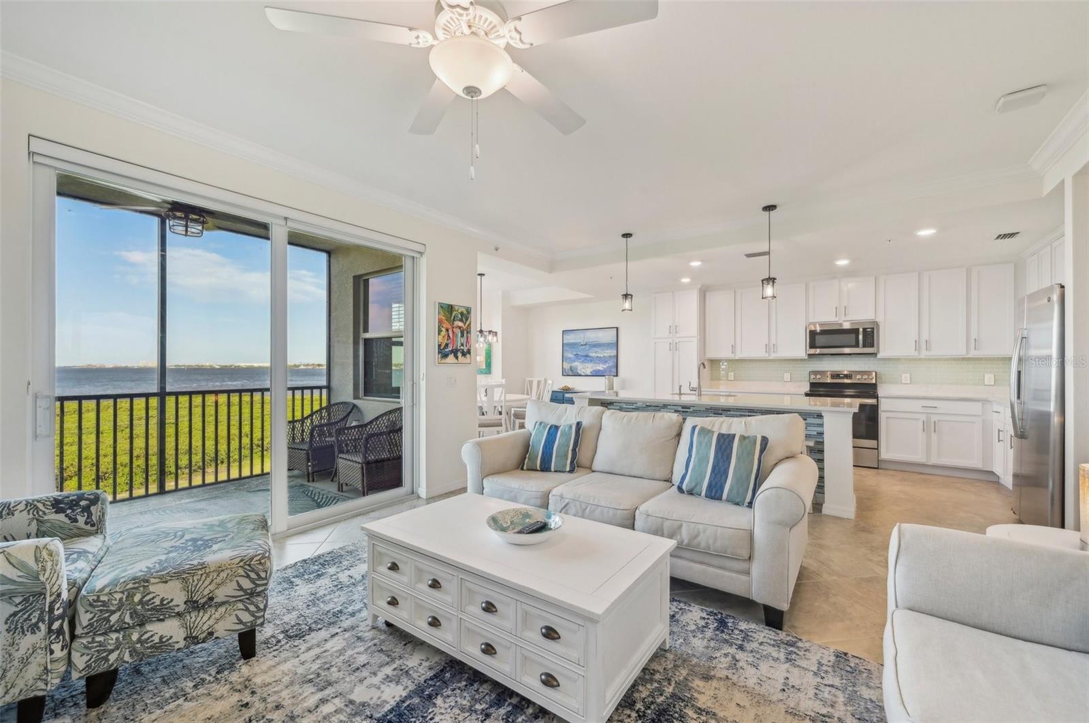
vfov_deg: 81.1
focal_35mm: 14
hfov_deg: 104.3
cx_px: 544
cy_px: 362
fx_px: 423
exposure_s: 1/125
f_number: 8
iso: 400
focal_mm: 14
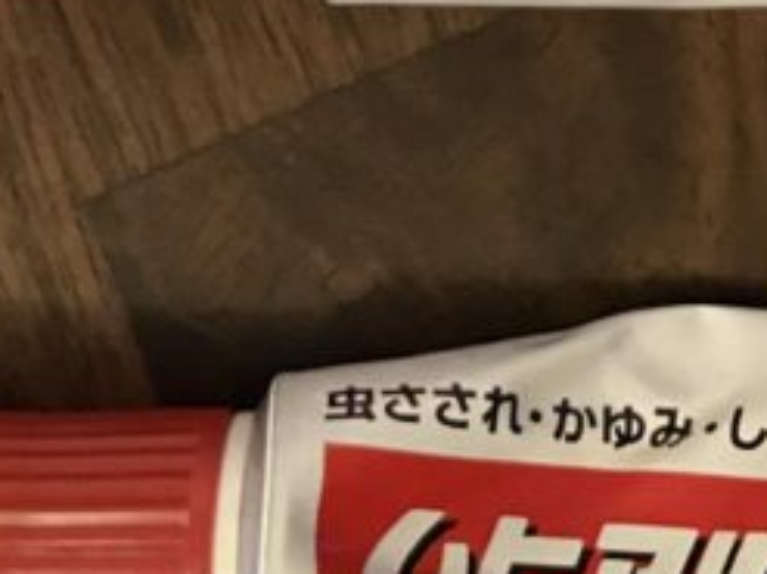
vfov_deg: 12.4
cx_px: 761
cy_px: -177
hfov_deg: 16.6
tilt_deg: -81.3
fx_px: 2569
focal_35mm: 116
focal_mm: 3.99
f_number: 1.8
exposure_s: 1/26
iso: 500
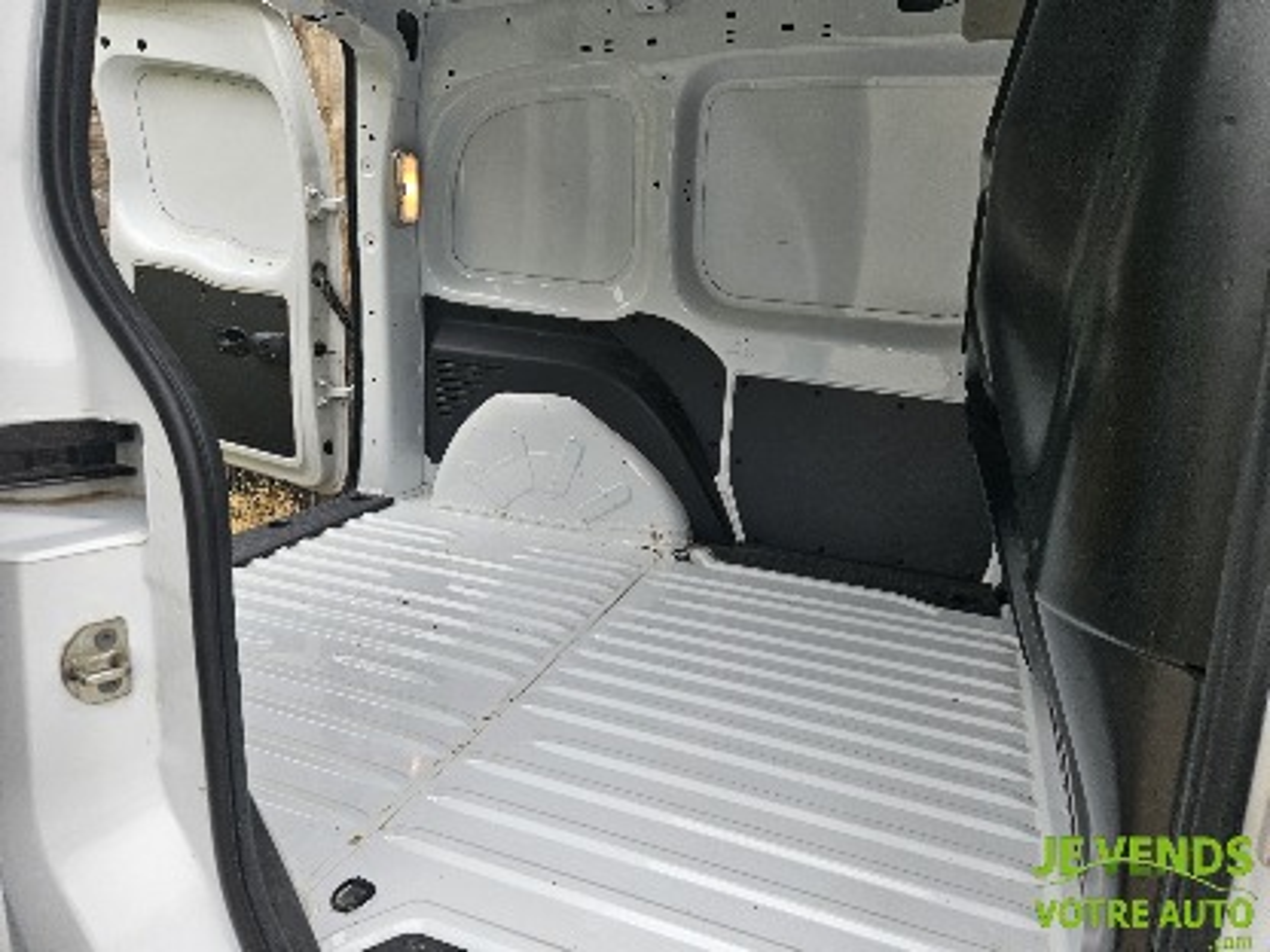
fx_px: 844
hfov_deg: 73.9
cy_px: 476
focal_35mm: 23
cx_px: 635
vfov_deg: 58.9
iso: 100
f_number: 1.8
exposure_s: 1/359
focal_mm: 5.4
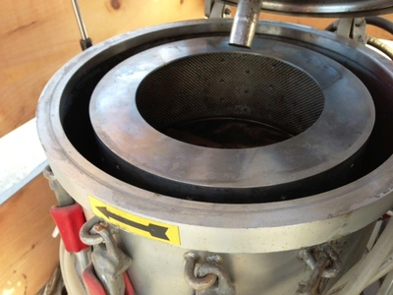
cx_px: 196
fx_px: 375
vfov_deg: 42.9
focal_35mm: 33
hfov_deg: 55.4
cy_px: 148
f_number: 2.4
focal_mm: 4.13
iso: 50
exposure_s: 1/60
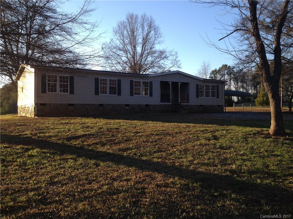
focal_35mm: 35
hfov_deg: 52.6
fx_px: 296
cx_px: 146
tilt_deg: -0.2
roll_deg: -0.3
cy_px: 110
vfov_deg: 40.7
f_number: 2.4
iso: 50
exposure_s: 1/493
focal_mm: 4.28
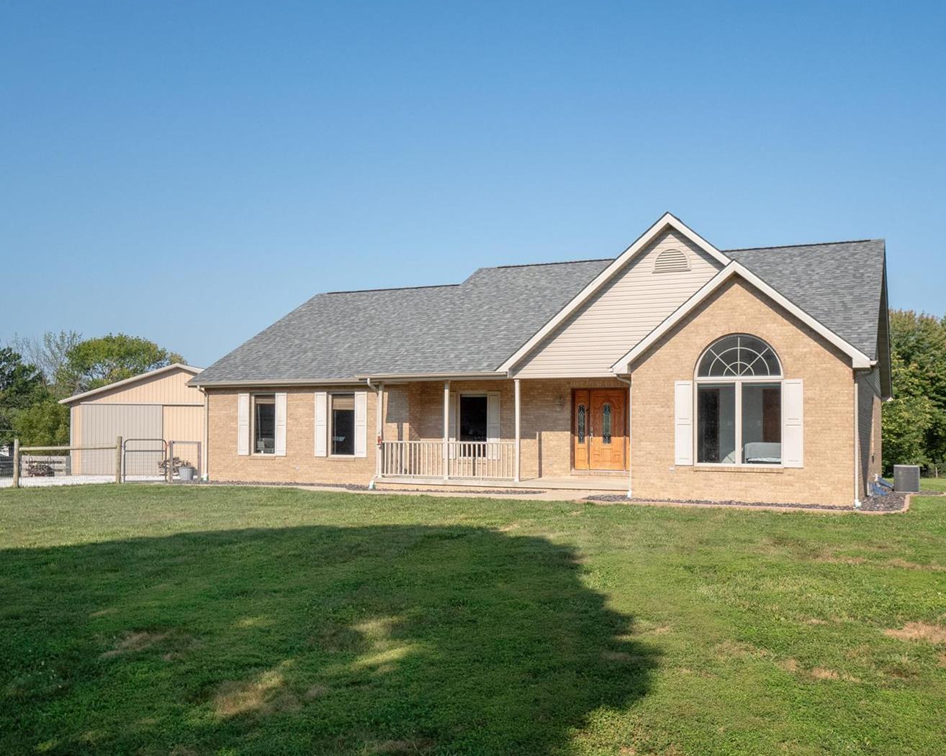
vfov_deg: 45.8
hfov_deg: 55.4
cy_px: 374
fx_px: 896
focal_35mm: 32
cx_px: 553
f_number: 8
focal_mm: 14
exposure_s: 1/640
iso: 400
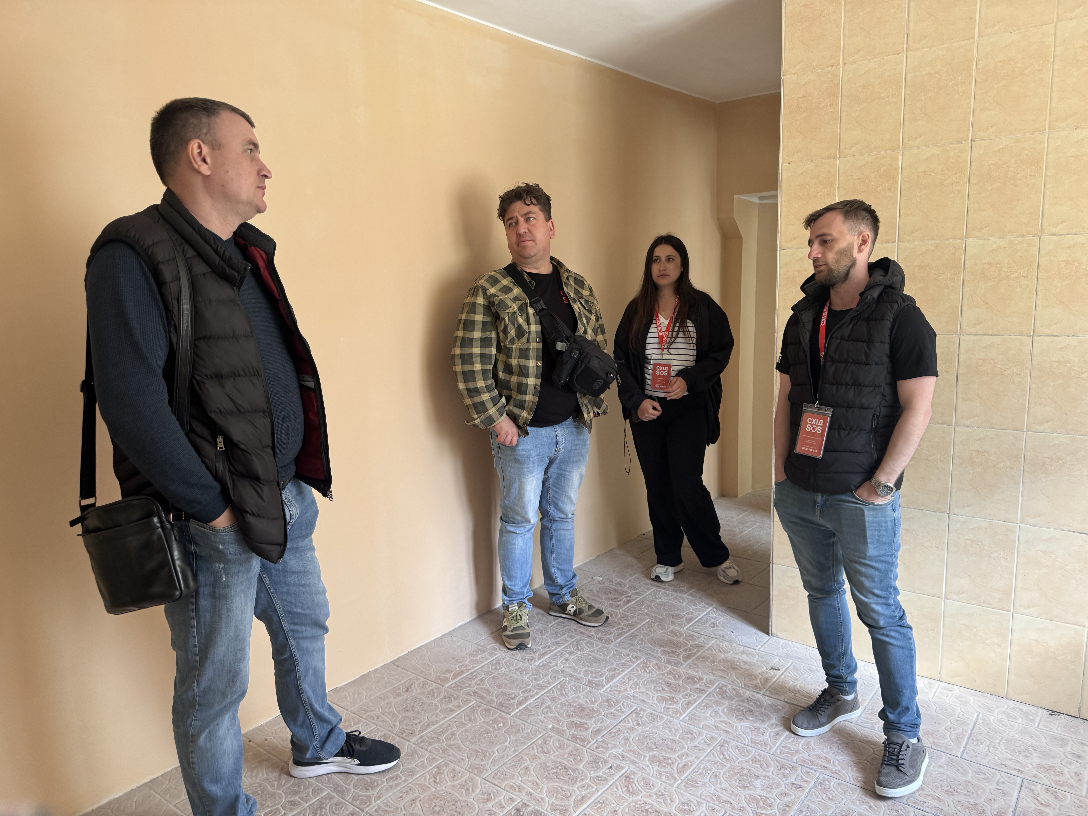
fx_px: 754
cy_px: 408
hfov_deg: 71.6
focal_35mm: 24
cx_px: 544
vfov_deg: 56.8
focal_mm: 6.76
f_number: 1.78
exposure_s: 1/121
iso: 160
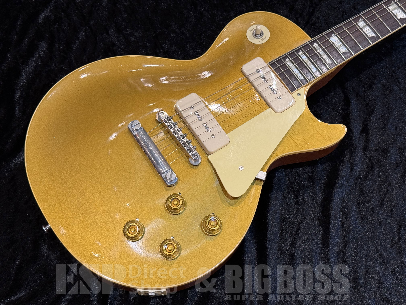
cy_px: 152
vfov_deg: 30.3
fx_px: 563
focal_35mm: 48
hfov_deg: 39.7
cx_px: 203
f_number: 1.78
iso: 64
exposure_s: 1/60
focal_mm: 6.76
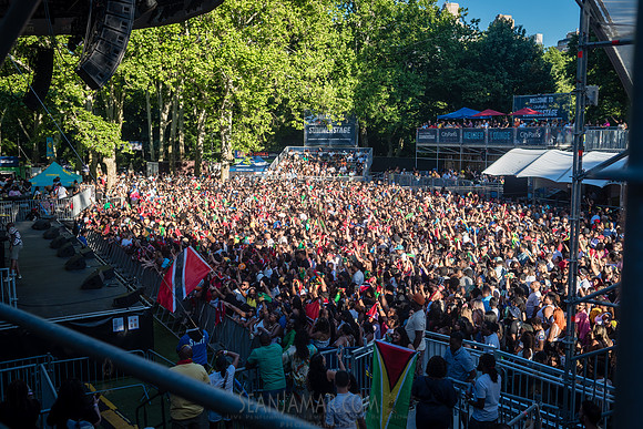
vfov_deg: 37.9
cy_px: 214
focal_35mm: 35
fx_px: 625
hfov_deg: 54.4
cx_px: 322
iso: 250
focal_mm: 35
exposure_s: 1/1000
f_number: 3.5
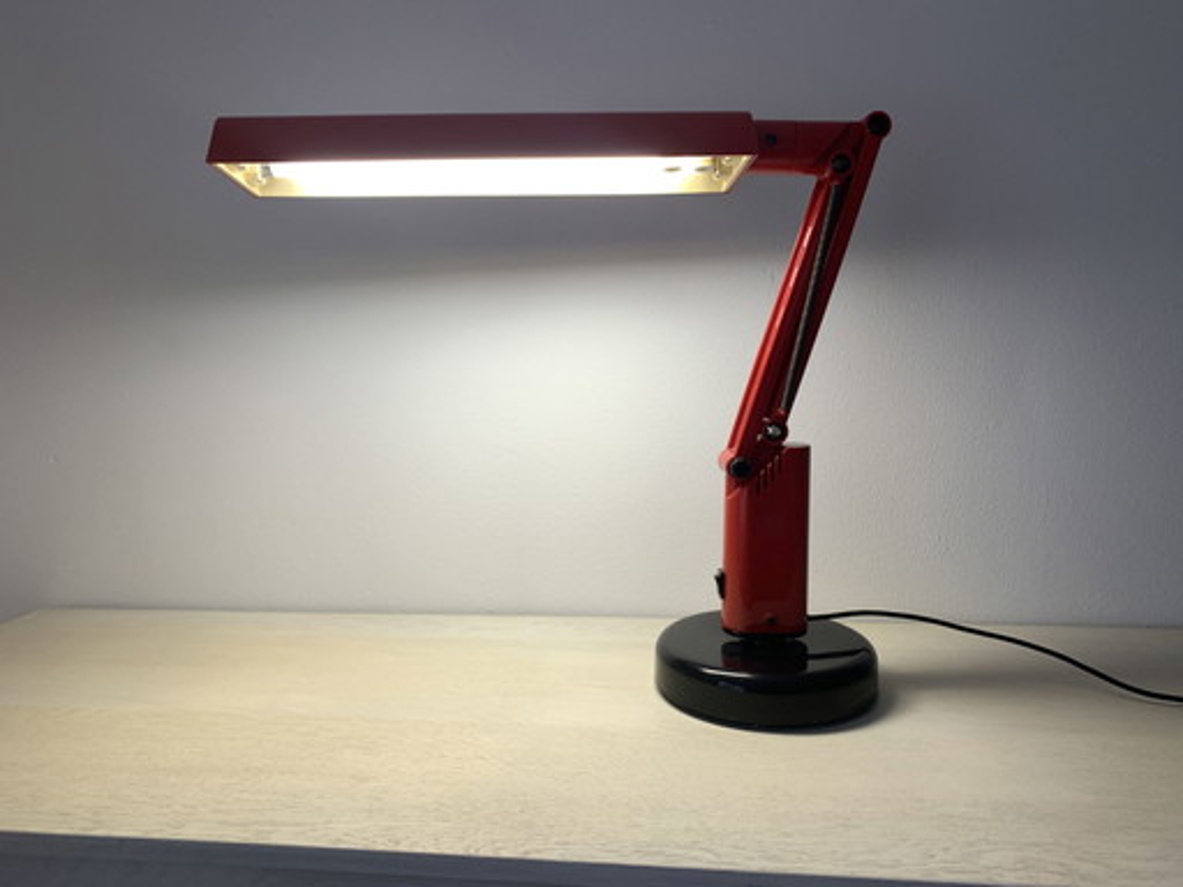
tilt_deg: -8.1
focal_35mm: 26
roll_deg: +0.7
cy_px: 444
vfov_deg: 53.1
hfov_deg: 67.3
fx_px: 889
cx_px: 592
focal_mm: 4.25
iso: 64
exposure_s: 1/100
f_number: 1.8
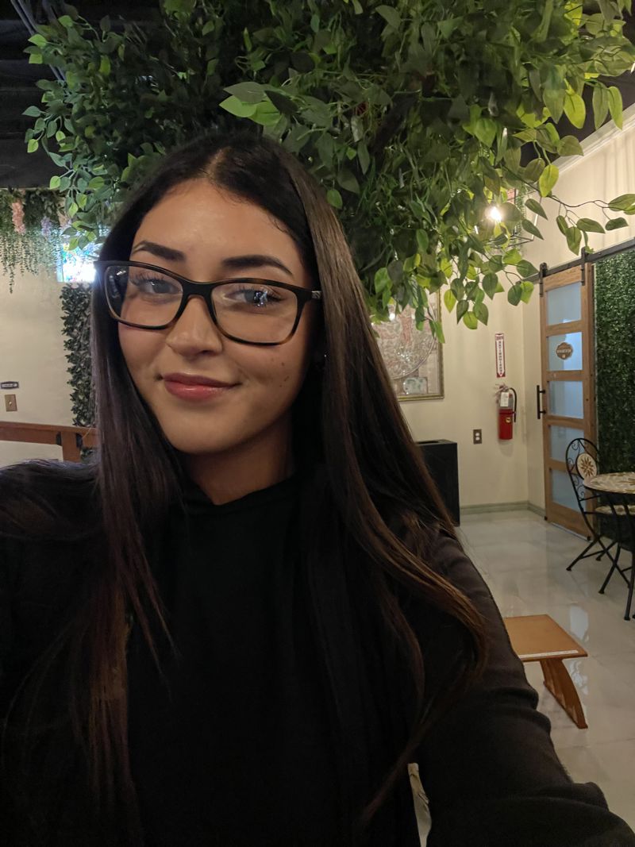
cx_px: 318
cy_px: 424
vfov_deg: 73.9
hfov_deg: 58.9
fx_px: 563
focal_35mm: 23
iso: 400
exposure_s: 1/40
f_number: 2.2
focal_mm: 2.71
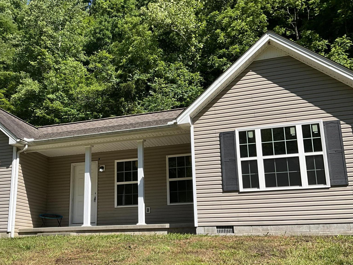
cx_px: 126
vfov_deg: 37.5
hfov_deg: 48.4
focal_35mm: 38
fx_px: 388
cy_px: 165
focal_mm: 3
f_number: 1.8
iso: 25
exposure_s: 1/1279
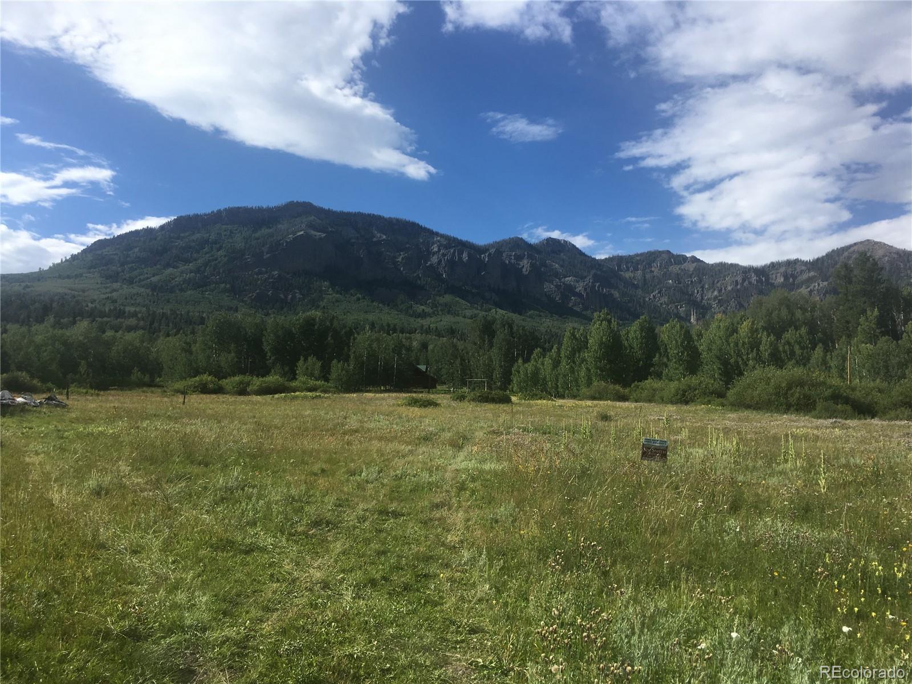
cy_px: 342
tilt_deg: +9.2
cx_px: 456
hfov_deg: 61.7
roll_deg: -1.4
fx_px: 764
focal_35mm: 29
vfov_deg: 48.2
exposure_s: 1/1789
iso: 25
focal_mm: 4.15
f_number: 2.2
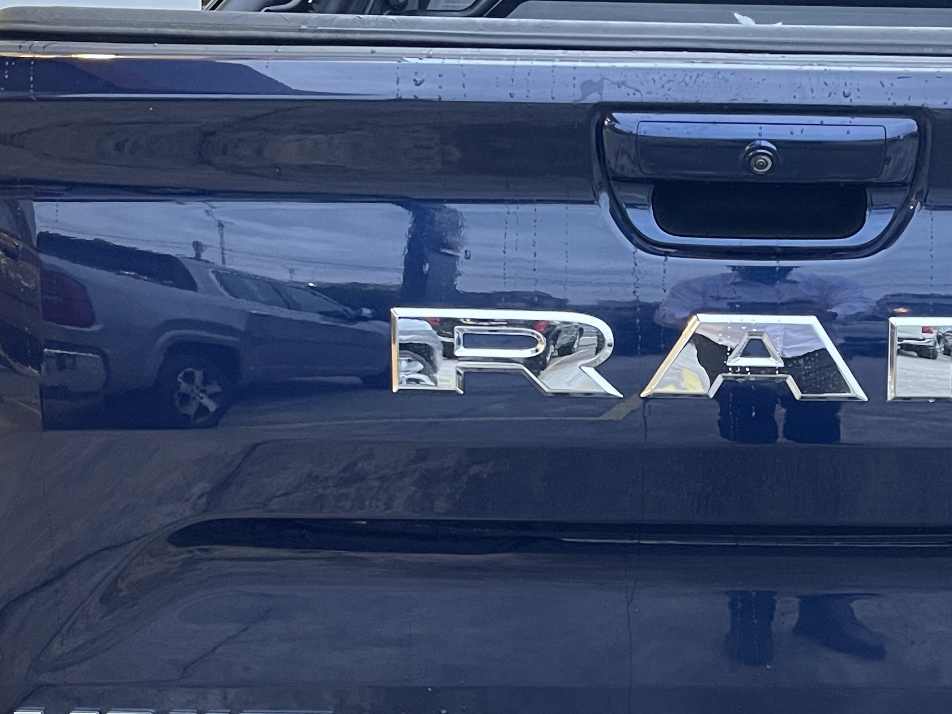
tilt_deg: -11.1
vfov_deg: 24.3
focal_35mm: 60
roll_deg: -1.3
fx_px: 1650
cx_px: 758
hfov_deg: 31.4
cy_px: 478
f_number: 1.6
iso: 500
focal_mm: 5.1
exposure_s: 1/60
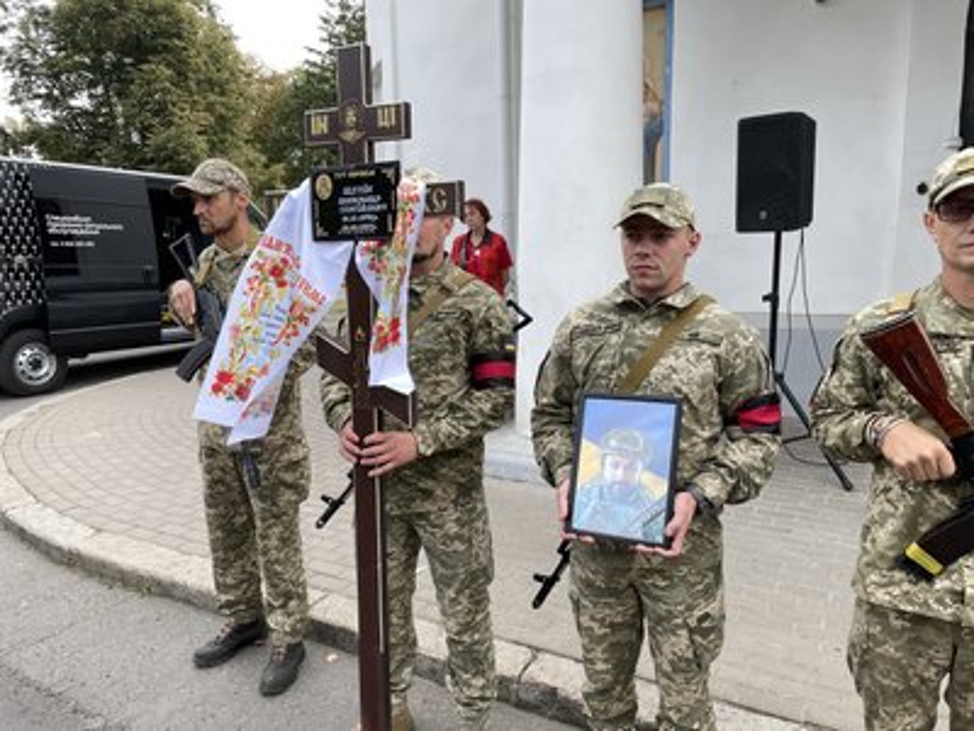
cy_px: 366
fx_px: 732
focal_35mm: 26
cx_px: 487
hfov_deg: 67.3
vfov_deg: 53.1
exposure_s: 1/530
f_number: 1.6
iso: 32
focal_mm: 4.2
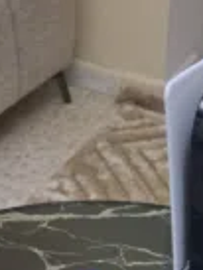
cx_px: 213
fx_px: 617
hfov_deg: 18.1
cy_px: 268
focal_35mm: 79
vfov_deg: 23.7
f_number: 1.8
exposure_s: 1/20
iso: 800
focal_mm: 4
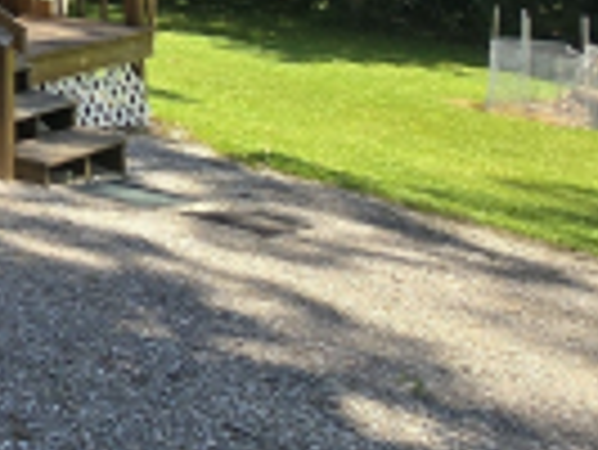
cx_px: -731
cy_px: -189
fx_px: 1124
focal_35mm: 65
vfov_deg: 20.1
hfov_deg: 16.7
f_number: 2.2
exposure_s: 1/868
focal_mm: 2.2
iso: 50
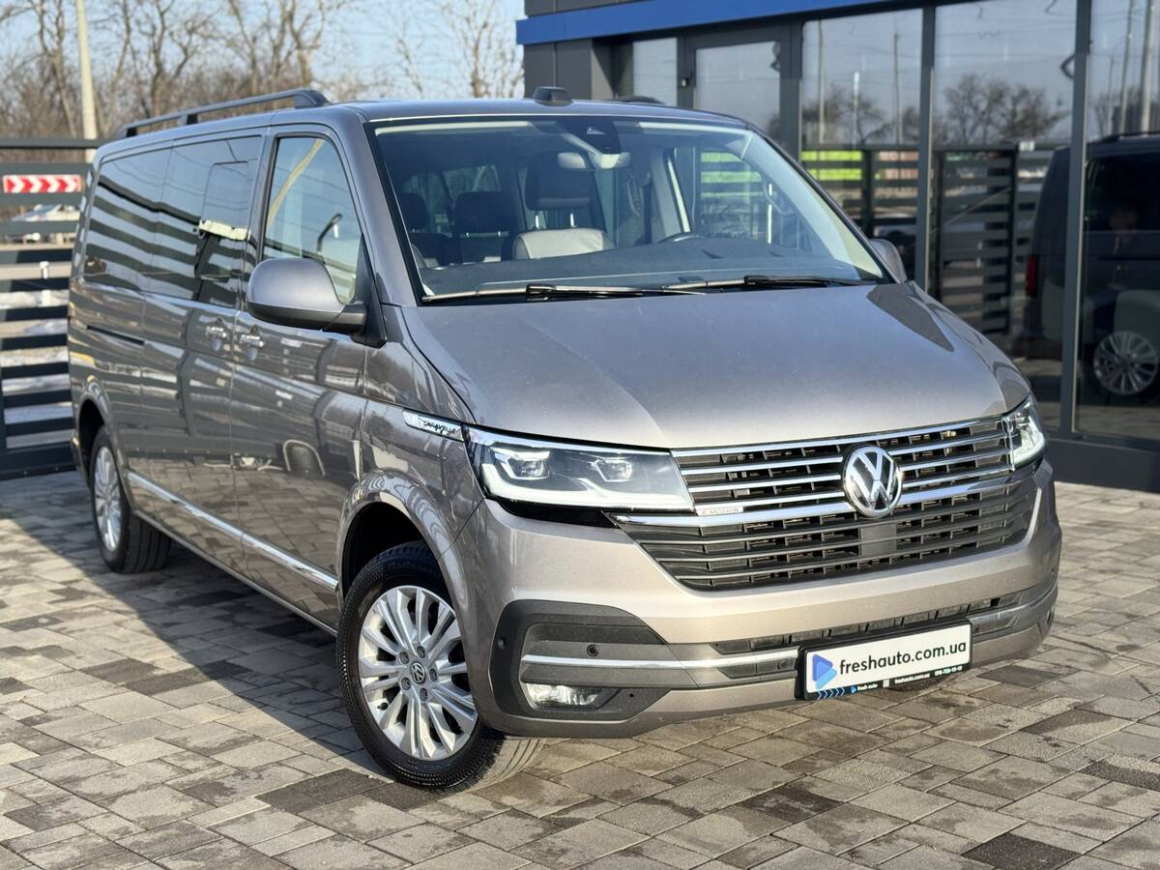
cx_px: 580
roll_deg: +1.0
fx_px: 1609
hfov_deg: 39.7
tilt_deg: -9.3
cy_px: 435
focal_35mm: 48
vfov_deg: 30.3
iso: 64
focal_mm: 6.76
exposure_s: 1/1637
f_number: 1.78
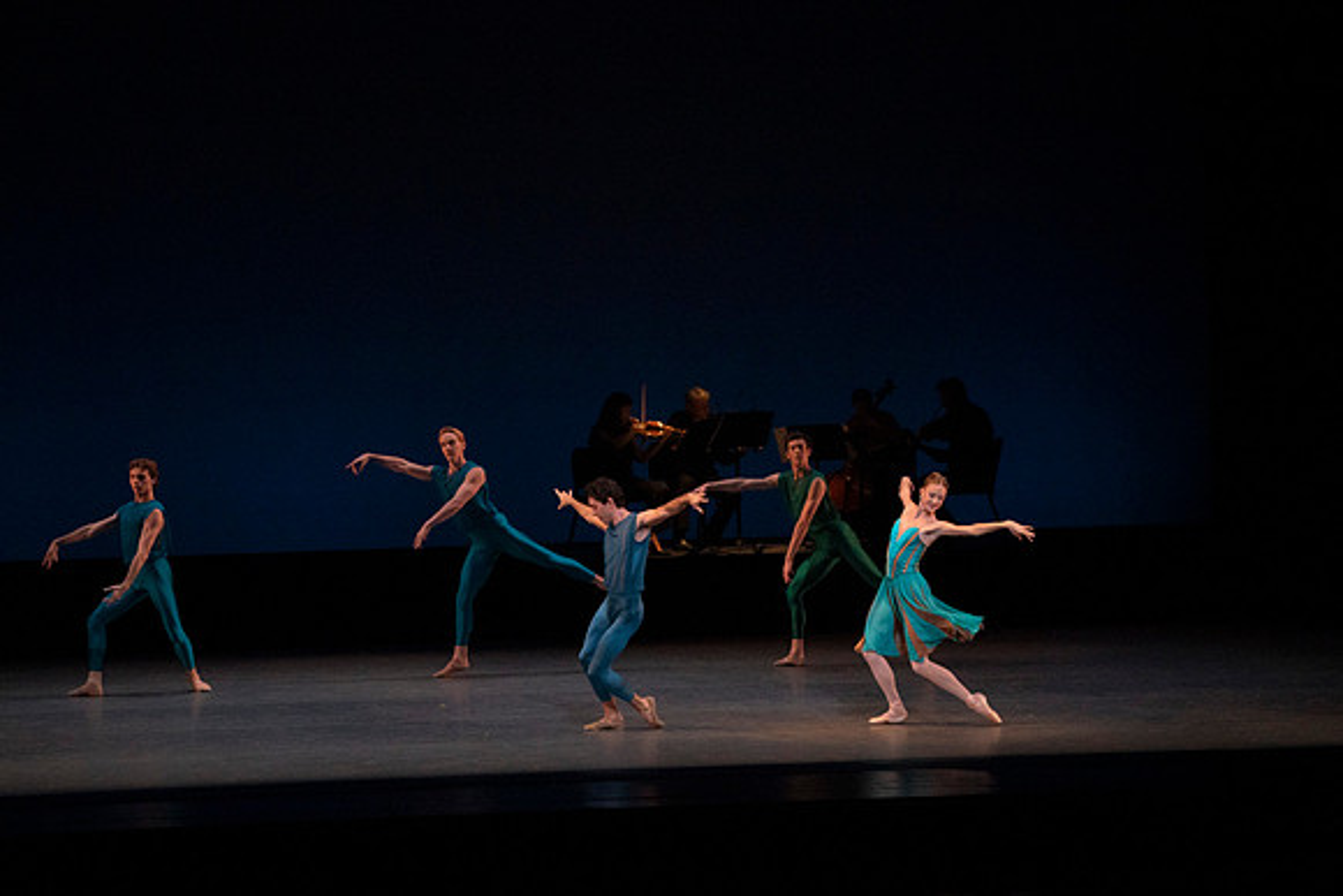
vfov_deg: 8.8
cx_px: 672
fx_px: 5821
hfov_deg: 13.2
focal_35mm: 156
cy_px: 448
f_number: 8
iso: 8000
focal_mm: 156
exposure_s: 1/400
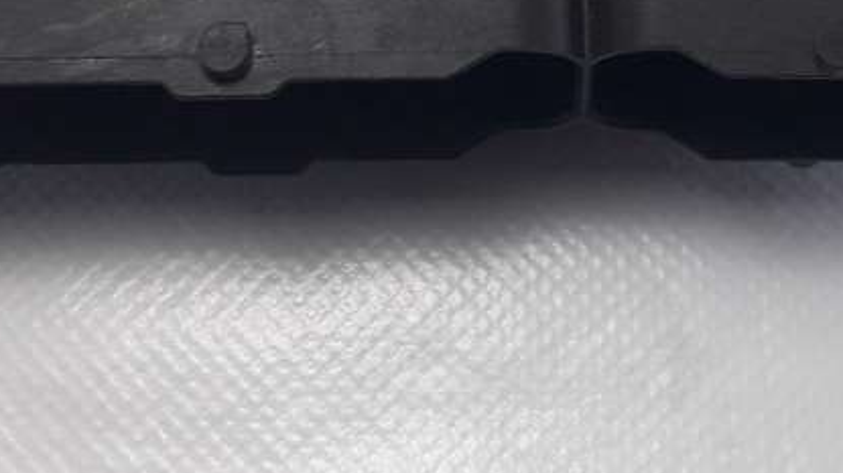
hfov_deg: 23.4
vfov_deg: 12.0
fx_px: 2033
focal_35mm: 91
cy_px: -436
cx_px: 412
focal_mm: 3.7
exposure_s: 1/50
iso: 40
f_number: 1.9
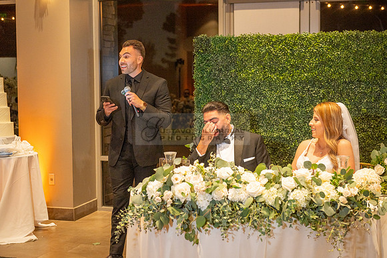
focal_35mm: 60
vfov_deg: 22.6
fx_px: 645
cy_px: 129
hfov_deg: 33.4
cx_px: 194
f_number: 3.5
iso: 800
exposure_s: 1/160
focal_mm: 60
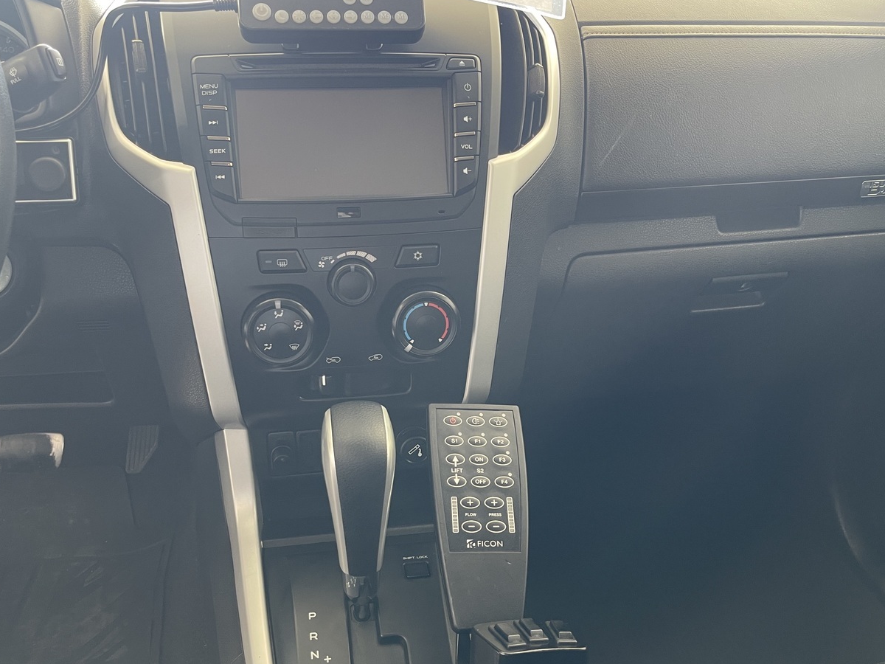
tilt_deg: -31.1
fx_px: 767
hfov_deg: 59.9
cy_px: 333
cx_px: 414
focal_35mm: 30
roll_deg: -2.7
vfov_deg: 46.8
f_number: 1.6
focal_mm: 5.1
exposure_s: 1/60
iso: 160
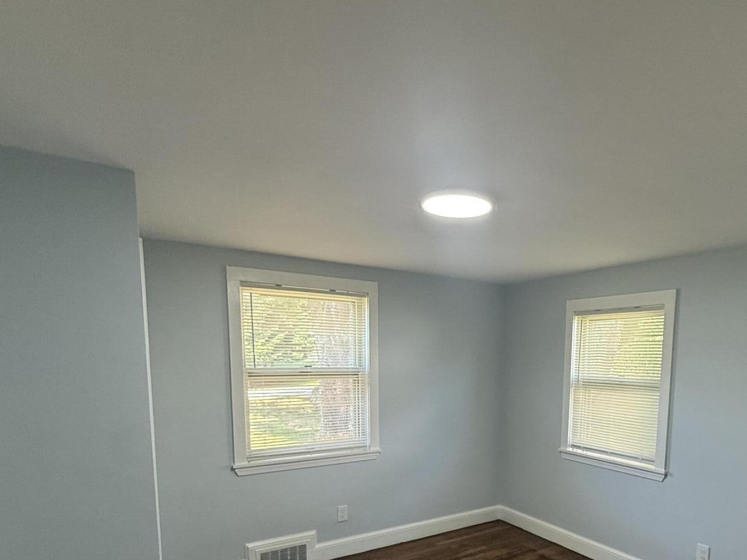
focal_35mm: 23
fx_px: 496
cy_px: 416
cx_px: 471
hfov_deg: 72.6
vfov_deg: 56.2
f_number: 2.2
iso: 200
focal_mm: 2.22
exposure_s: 1/120
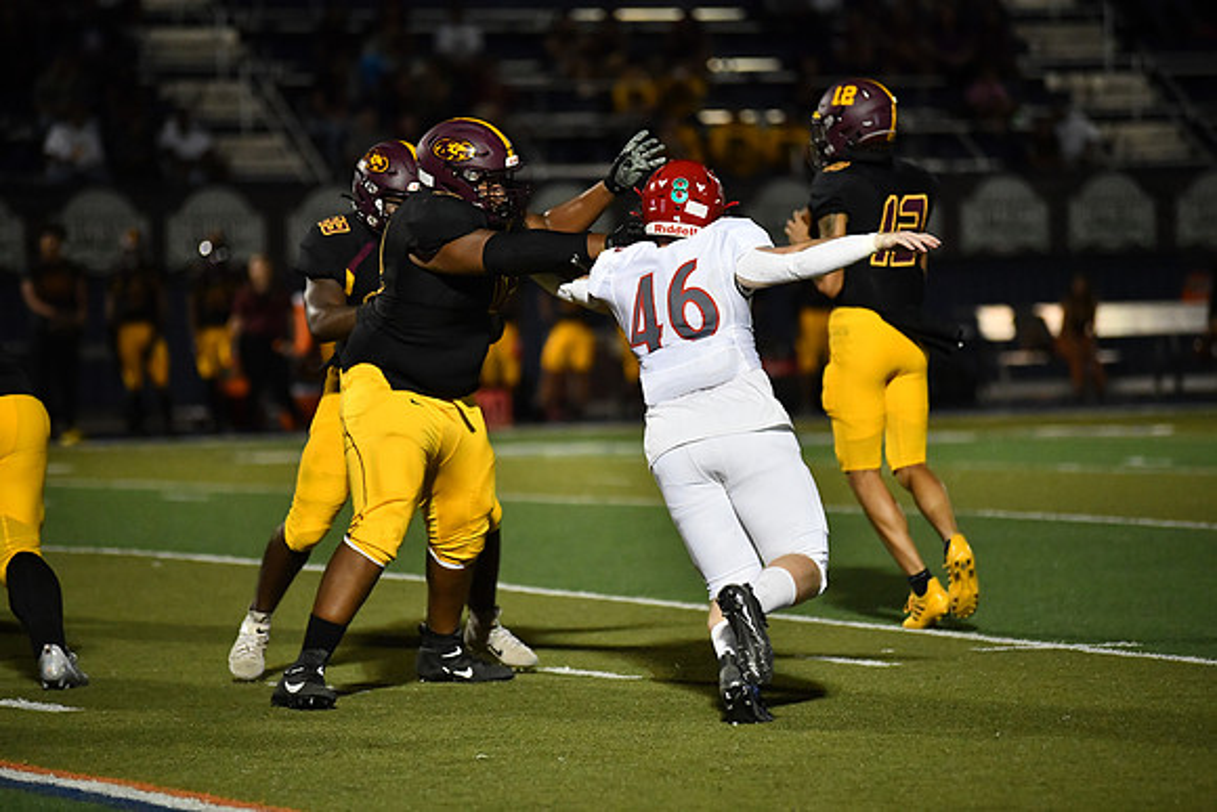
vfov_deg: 6.9
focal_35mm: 200
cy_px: 406
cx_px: 608
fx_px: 6762
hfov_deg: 10.3
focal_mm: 200
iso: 7200
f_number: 2.8
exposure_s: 1/3200
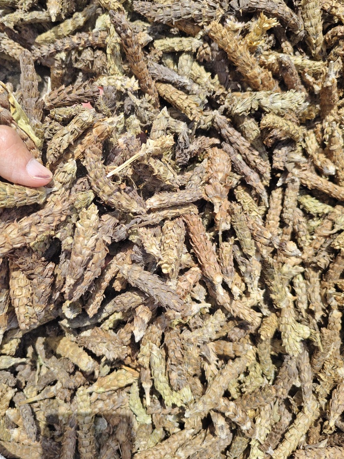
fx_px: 371
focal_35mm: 28
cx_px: 146
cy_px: 217
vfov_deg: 63.4
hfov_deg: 49.6
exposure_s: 1/1427
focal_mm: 5.56
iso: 319
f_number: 1.88
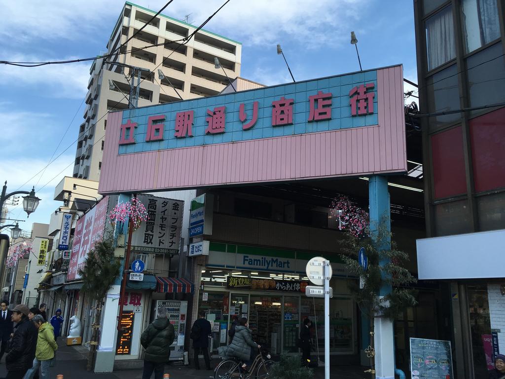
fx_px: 423
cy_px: 190
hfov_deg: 61.7
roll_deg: -2.5
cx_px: 252
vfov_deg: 48.2
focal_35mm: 29
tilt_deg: +14.9
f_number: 2.2
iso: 25
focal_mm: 4.15
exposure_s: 1/686
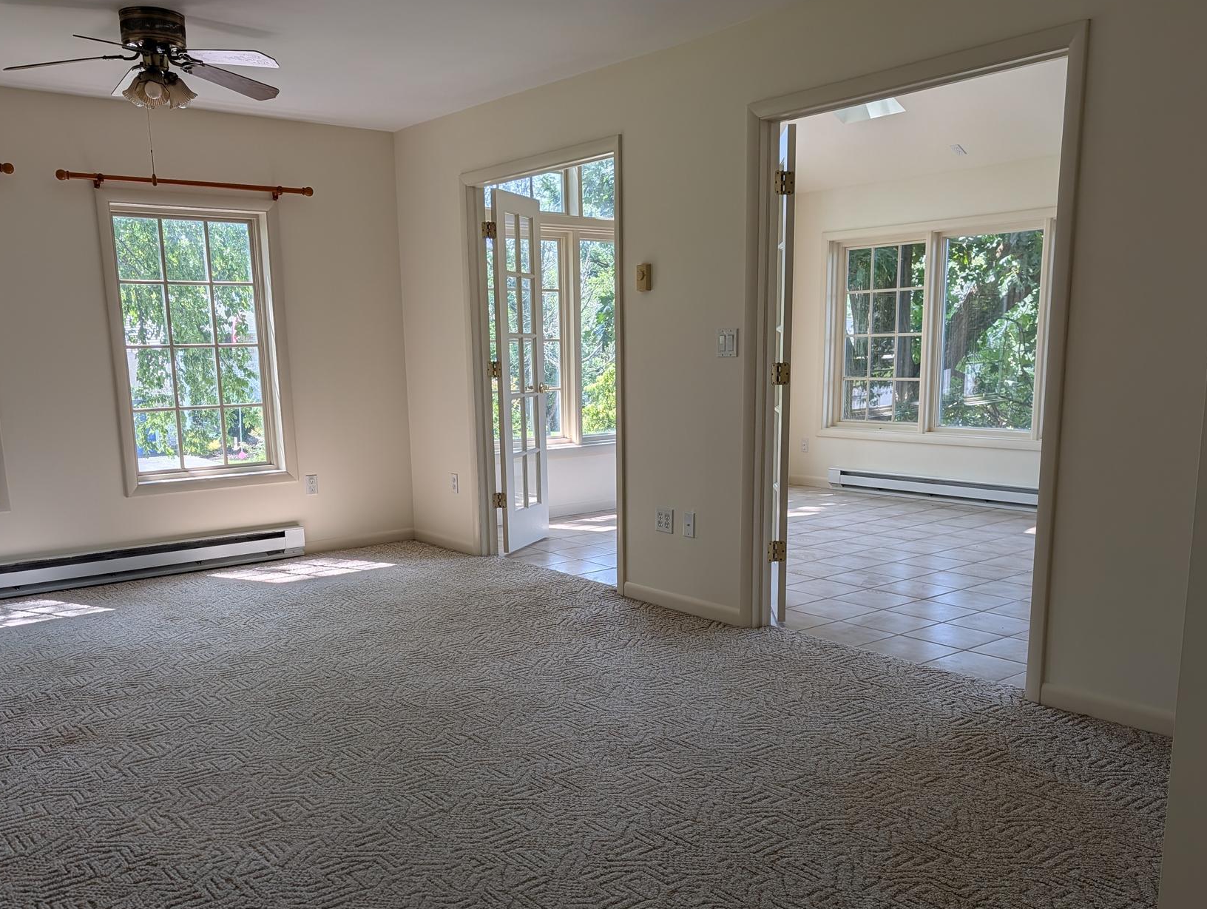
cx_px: 569
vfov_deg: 46.6
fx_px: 1048
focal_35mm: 30
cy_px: 547
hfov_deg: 59.9
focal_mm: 6.9
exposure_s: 1/704
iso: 22
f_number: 1.68
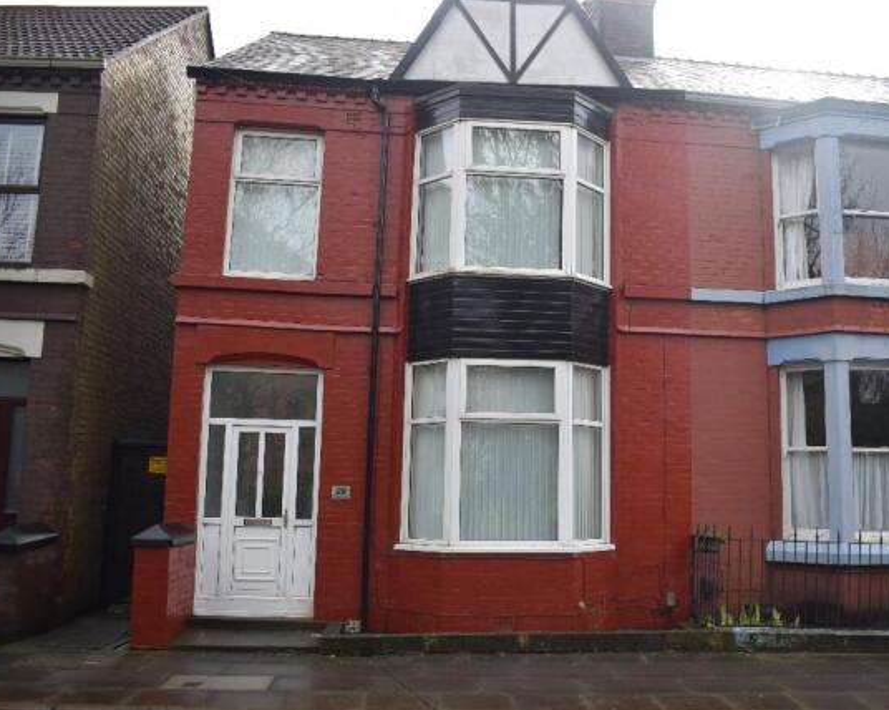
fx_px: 815
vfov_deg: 47.1
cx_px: 525
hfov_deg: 56.9
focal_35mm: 31
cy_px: 356
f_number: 4.5
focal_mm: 18
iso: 400
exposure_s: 1/1250
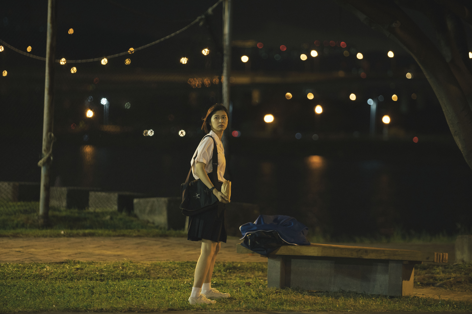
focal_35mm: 165
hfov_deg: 12.5
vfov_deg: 8.3
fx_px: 2163
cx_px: 236
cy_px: 157
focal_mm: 165
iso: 2000
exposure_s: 1/80
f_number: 2.8
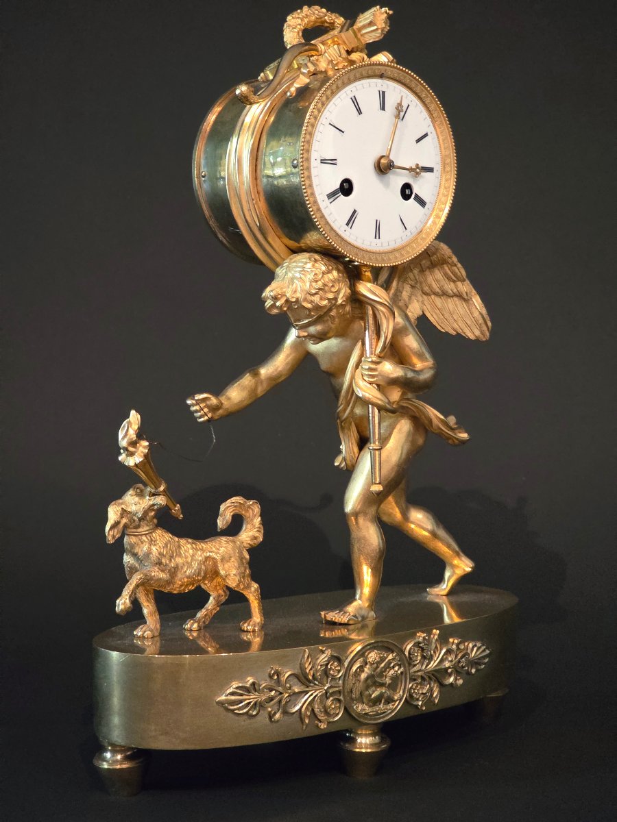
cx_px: 308
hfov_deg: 21.3
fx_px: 1640
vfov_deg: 28.2
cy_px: 411
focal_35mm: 69
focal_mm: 7.9
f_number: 2.4
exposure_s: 1/33.4
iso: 1600
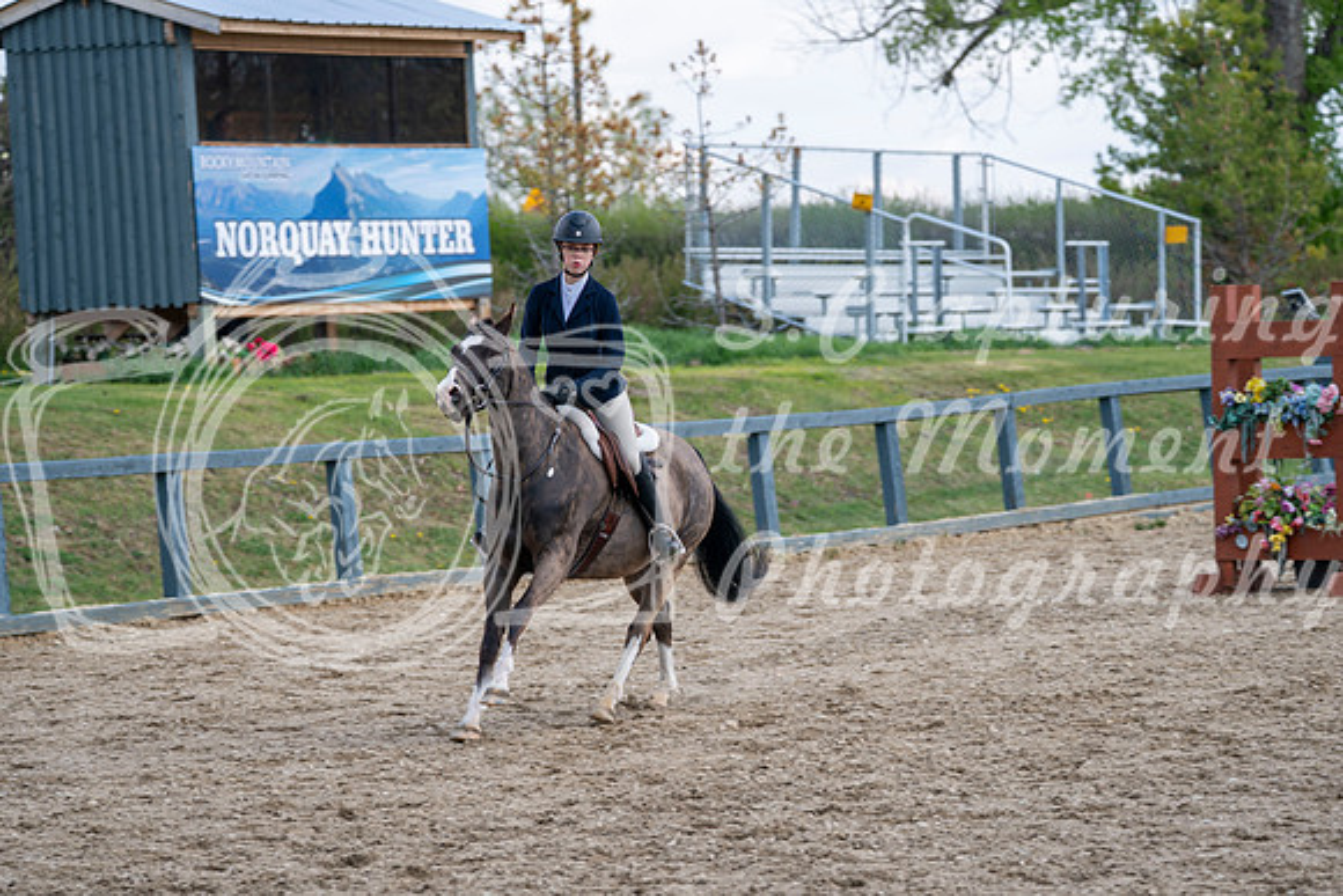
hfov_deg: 11.0
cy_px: 448
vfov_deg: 7.3
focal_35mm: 187
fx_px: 6977
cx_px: 672
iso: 100
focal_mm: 187
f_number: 5.6
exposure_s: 1/200
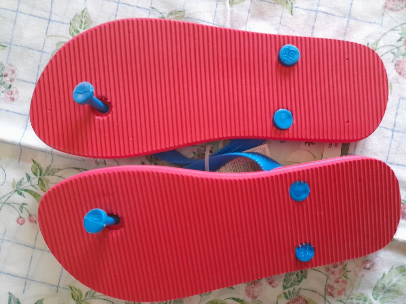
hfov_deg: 69.4
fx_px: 293
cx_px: 203
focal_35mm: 25
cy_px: 152
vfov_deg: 54.9
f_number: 2
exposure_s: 1/30
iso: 400
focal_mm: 4.6
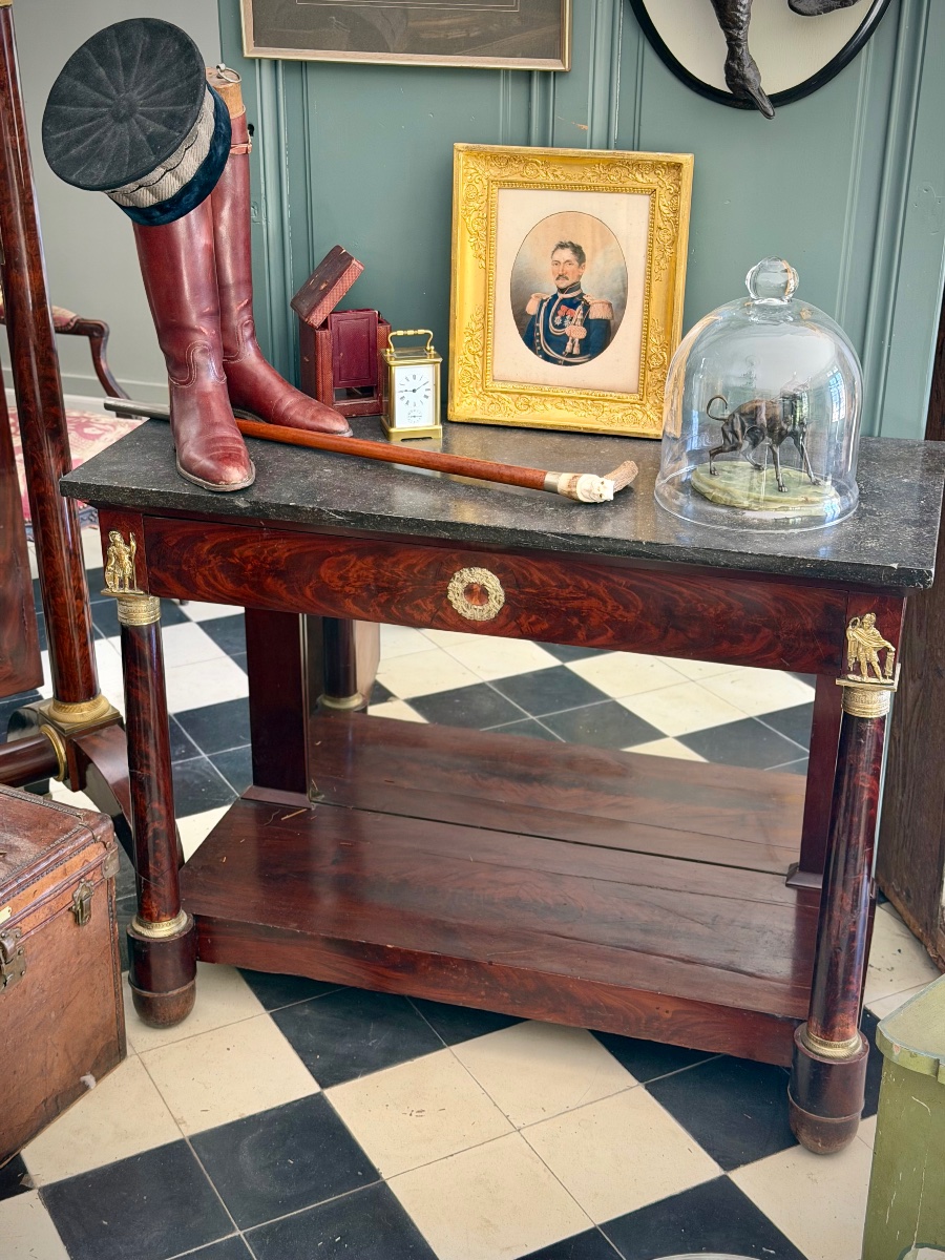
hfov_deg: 30.3
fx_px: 1747
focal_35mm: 48
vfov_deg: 39.7
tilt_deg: -24.2
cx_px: 472
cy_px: 630
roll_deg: -0.6
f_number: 1.78
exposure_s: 1/60
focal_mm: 6.76
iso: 160
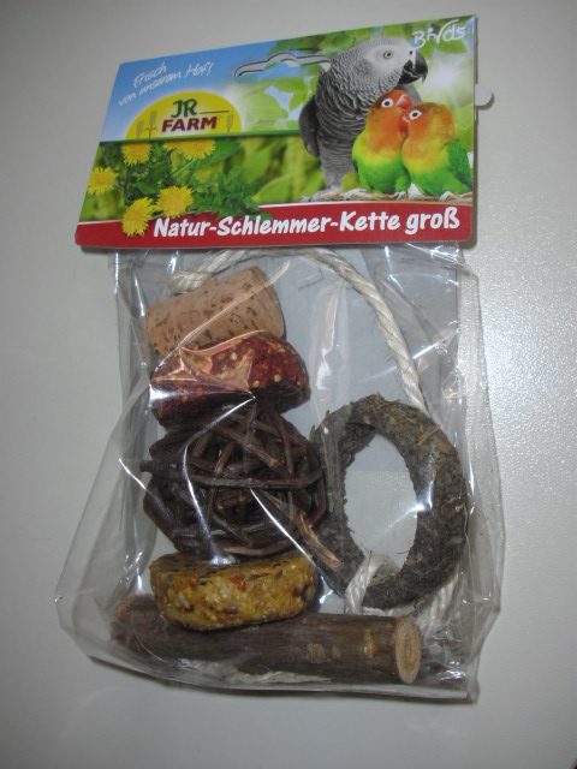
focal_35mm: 38
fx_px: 845
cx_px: 288
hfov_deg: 37.7
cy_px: 384
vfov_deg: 49.0
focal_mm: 6.2
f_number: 2.8
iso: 110
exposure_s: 1/60
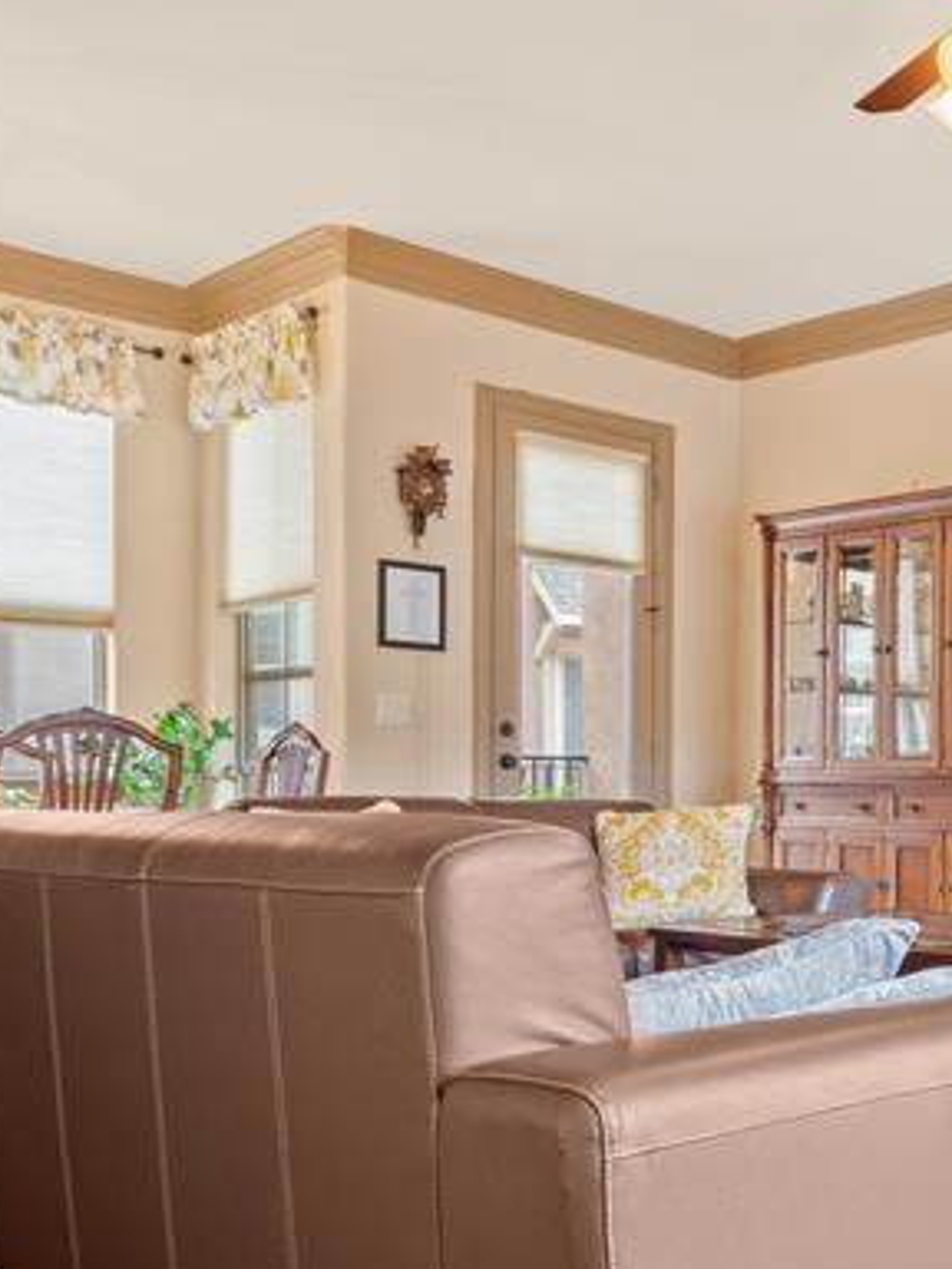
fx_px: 1503
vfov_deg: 45.5
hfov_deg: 29.3
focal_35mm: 41
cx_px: 1193
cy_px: 777
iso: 100
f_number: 8
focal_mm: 16
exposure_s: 8
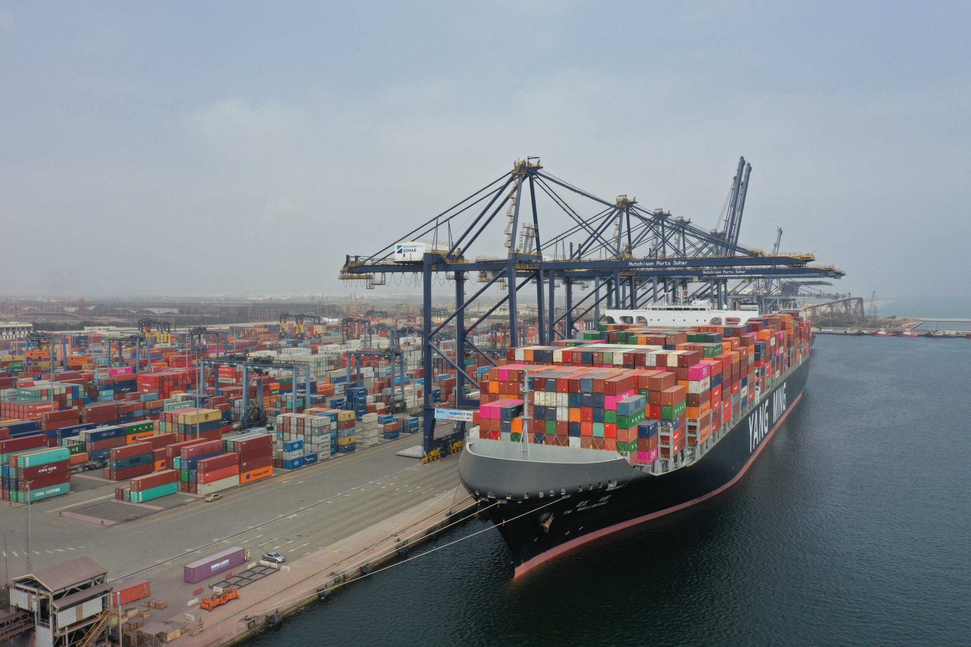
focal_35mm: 28
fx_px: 755
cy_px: 324
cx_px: 486
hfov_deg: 65.5
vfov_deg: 46.4
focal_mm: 10.26
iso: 100
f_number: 6.3
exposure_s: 1/500
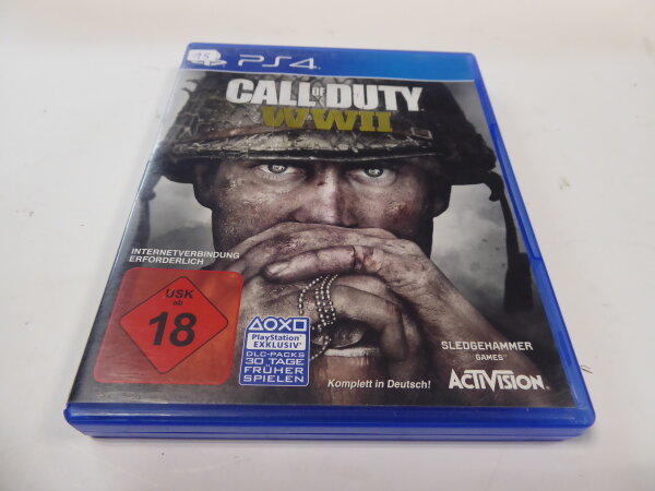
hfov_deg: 69.4
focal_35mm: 25
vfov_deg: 54.9
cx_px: 328
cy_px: 246
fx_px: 473
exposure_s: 1/60
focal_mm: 4.3
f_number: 3.3
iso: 320
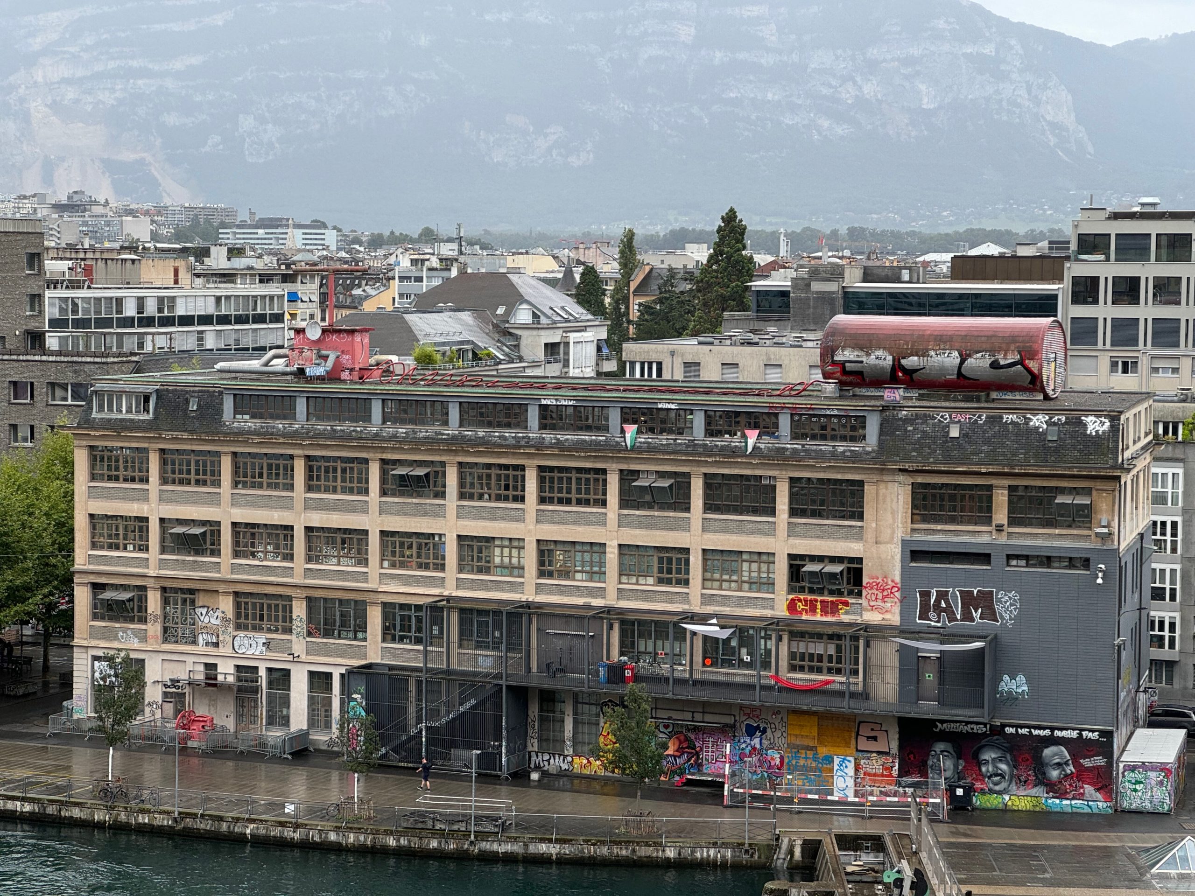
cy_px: 448
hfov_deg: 25.3
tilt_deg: -4.0
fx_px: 2658
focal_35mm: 77
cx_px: 598
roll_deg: -1.2
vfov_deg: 19.1
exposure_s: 1/99
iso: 25
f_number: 2.8
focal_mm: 9
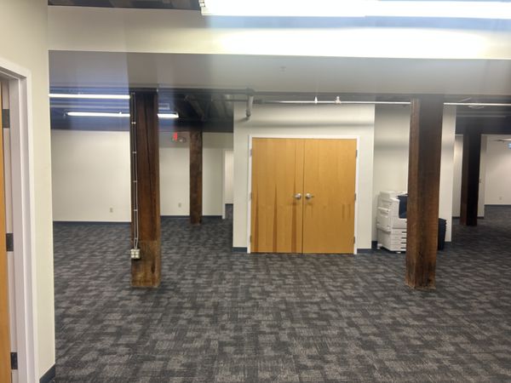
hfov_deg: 67.3
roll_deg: -0.6
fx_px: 384
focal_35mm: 26
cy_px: 192
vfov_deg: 53.1
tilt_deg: -4.1
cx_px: 256
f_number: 1.5
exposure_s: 1/60
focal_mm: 5.7
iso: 200
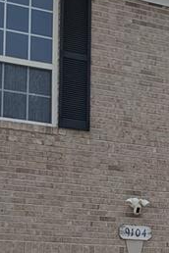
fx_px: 725
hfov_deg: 12.3
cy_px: 254
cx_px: 295
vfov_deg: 19.3
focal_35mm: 103
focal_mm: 5.43
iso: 43
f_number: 1.89
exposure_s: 1/2732
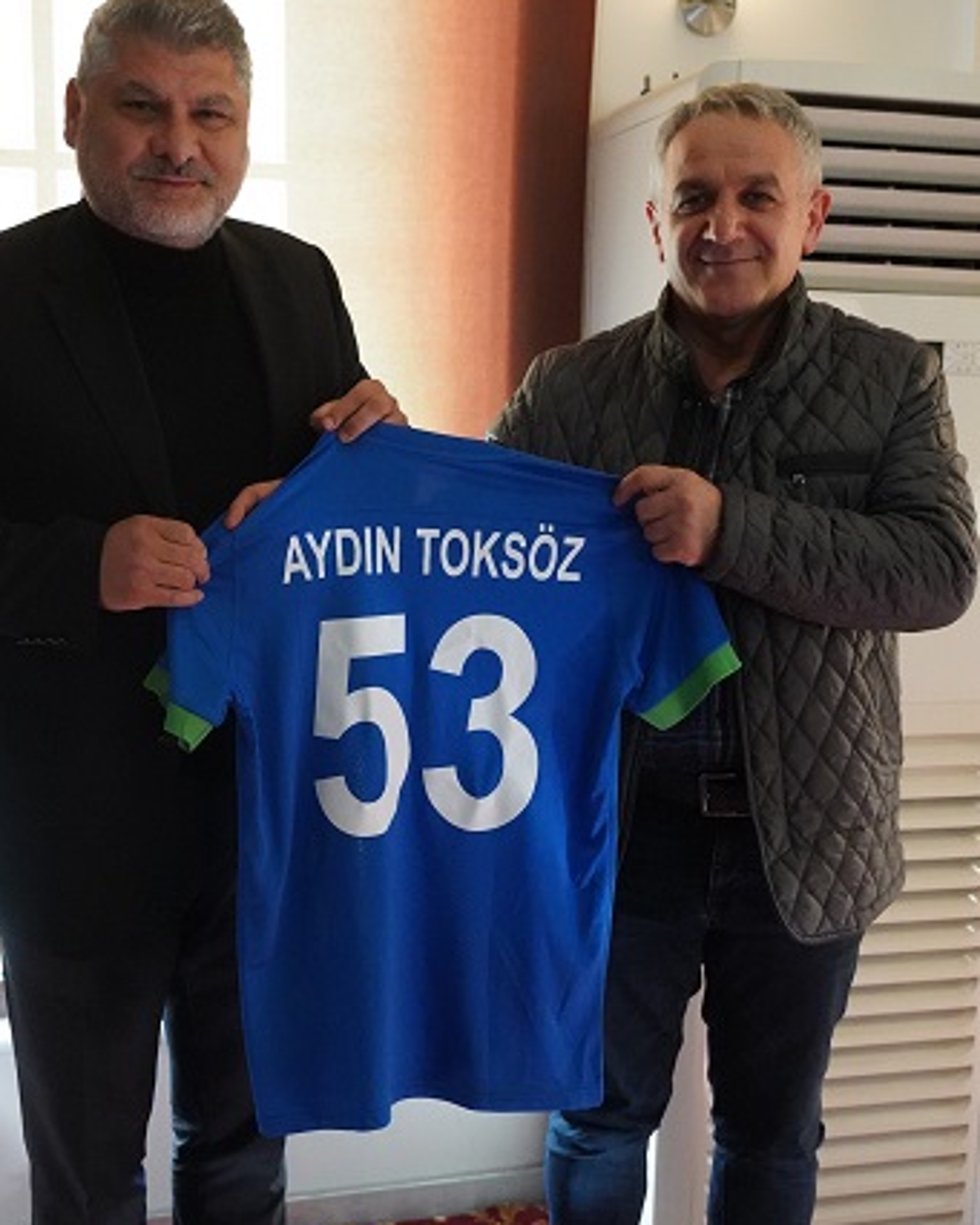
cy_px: 684
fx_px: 1696
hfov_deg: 32.2
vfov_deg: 39.6
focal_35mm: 47
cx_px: 405
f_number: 3.2
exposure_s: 1/2000
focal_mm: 29.5
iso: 12800
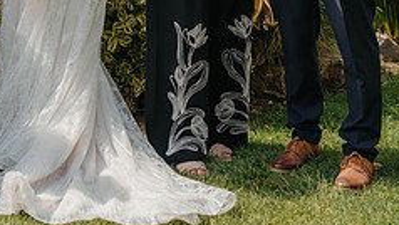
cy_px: -119
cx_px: 51
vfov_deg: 11.8
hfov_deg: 21.4
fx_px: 1037
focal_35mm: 98
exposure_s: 1/1250
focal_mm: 35
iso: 100
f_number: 2.8
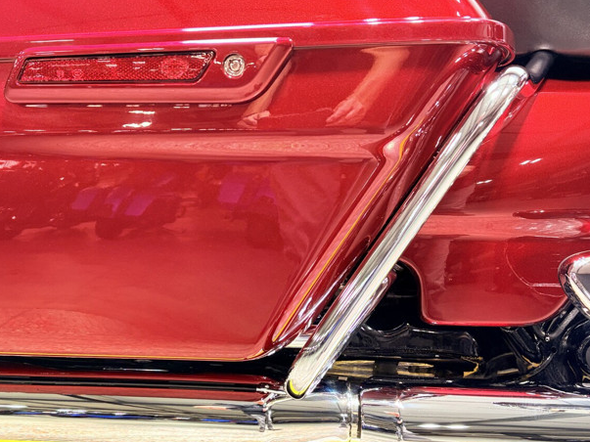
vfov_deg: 31.5
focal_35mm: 46
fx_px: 784
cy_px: 222
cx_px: 211
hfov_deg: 40.9
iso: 160
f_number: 1.6
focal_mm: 5.96
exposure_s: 1/60
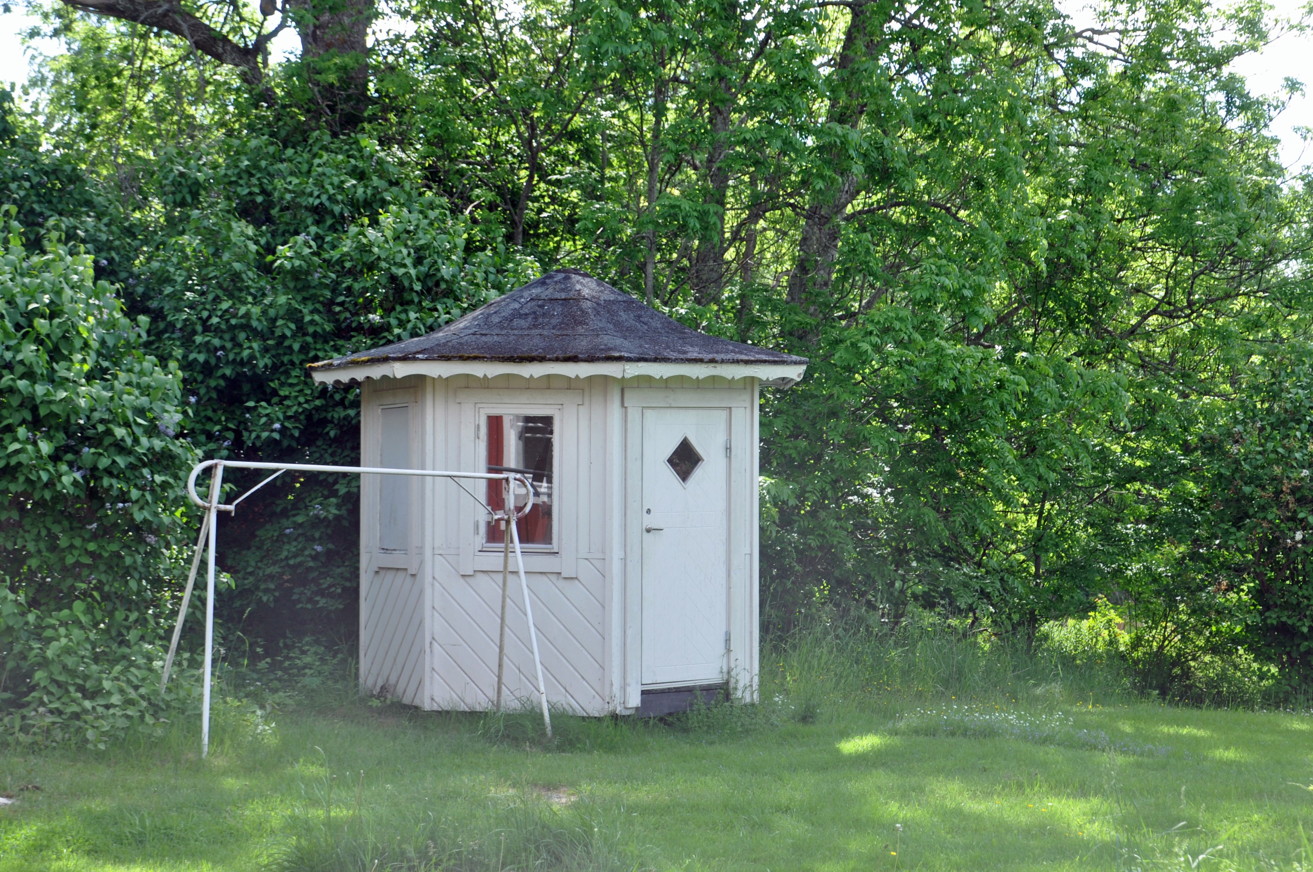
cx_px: 656
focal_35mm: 69
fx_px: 2514
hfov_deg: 29.3
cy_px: 436
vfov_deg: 19.7
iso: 200
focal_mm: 46
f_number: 7.1
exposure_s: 1/200
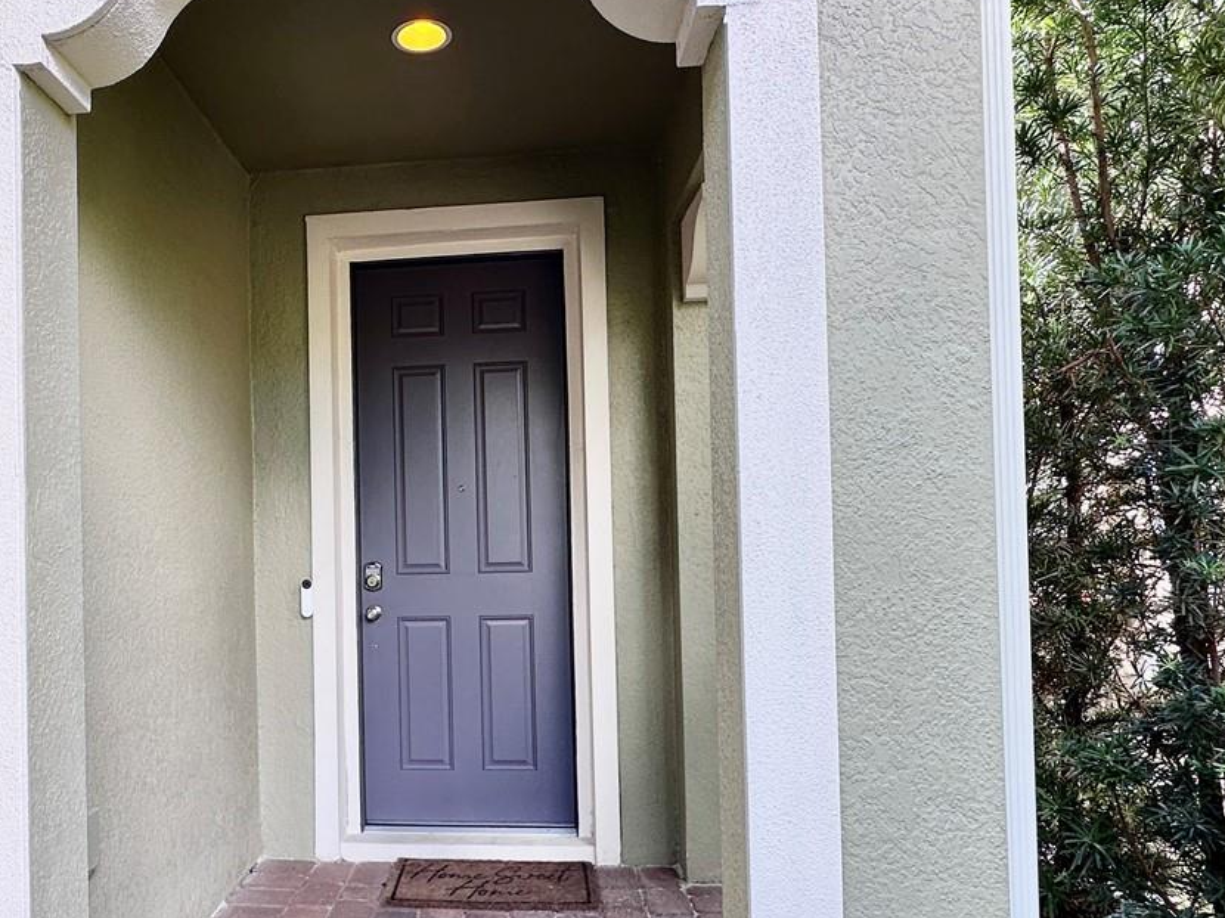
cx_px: 415
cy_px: 534
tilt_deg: +1.2
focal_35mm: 27
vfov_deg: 51.1
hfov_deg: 63.8
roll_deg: +1.8
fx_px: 955
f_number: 2.2
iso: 40
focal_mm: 2.22
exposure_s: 1/99
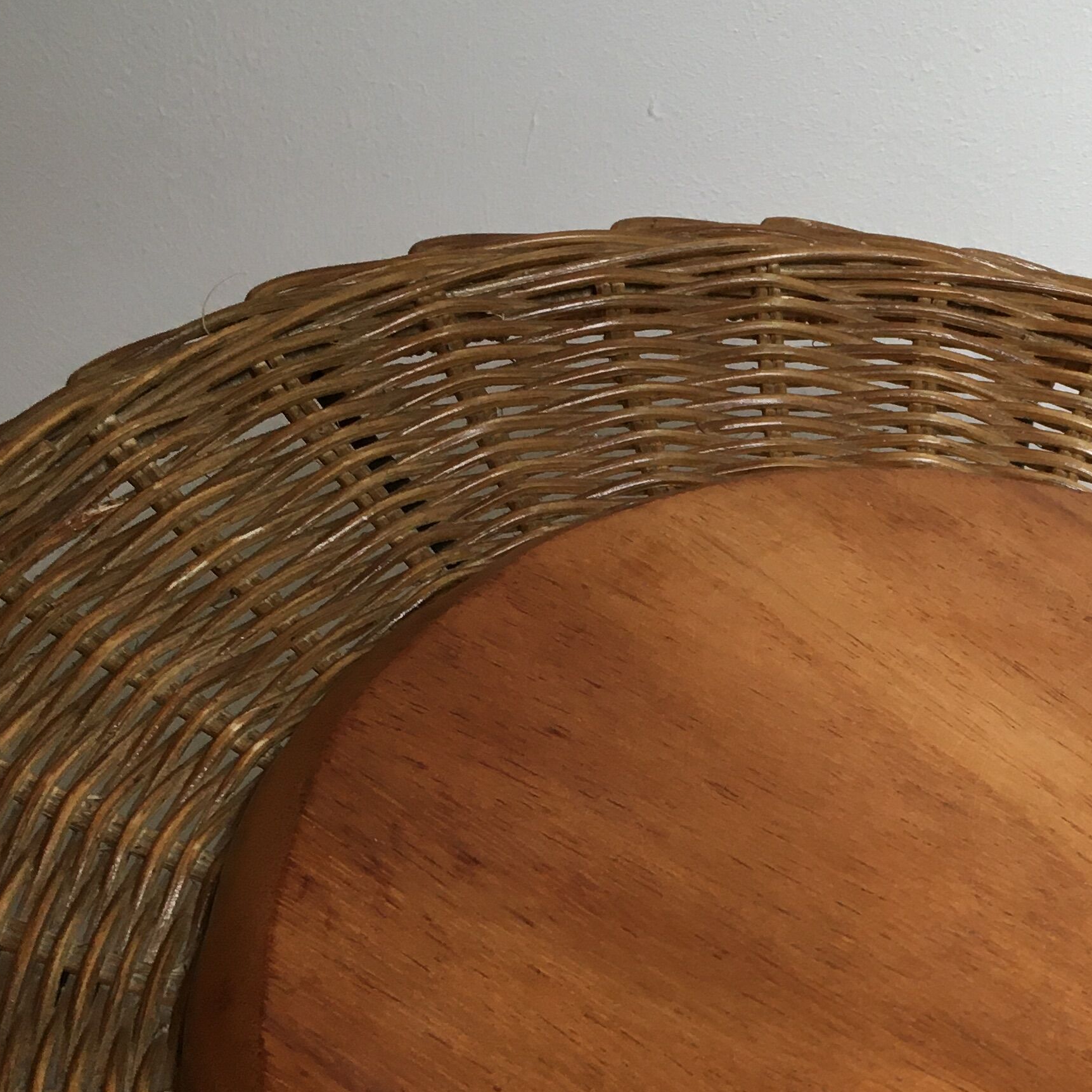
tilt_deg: -56.6
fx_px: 2141
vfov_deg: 27.7
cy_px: 961
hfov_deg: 27.9
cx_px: 908
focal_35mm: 60
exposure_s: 1/33
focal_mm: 4.15
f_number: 2.2
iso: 64
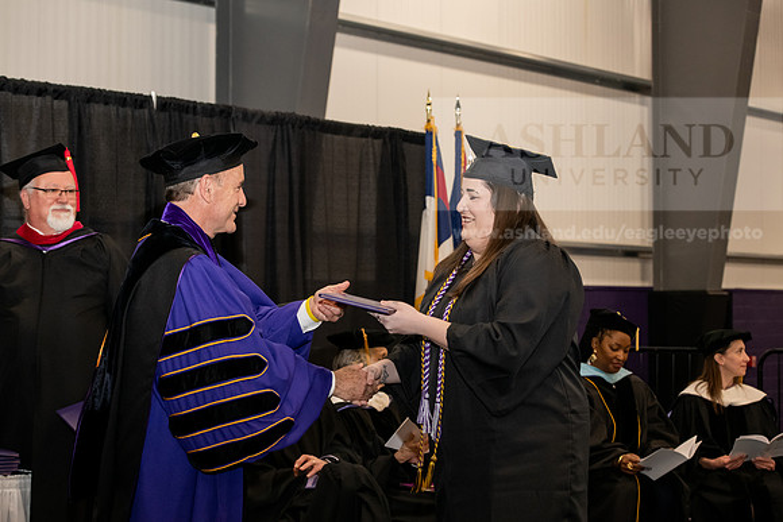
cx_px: 392
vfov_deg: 19.5
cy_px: 261
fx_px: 1523
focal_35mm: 70
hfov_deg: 28.8
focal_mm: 70
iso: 2500
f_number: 5.6
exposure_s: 1/200
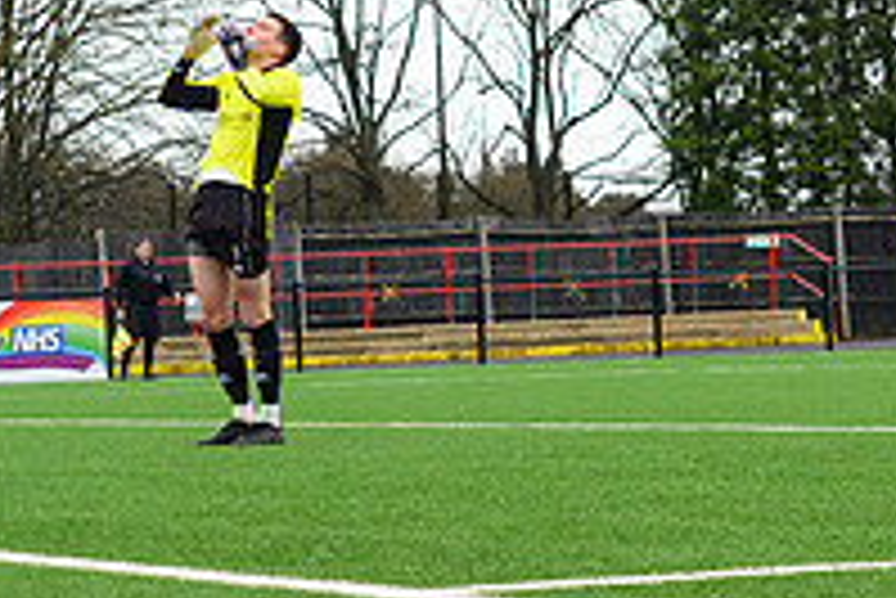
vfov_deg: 8.1
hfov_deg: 12.0
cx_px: 169
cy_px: 85
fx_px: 4234
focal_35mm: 170
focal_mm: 50
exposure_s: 1/1250
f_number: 5
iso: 1000
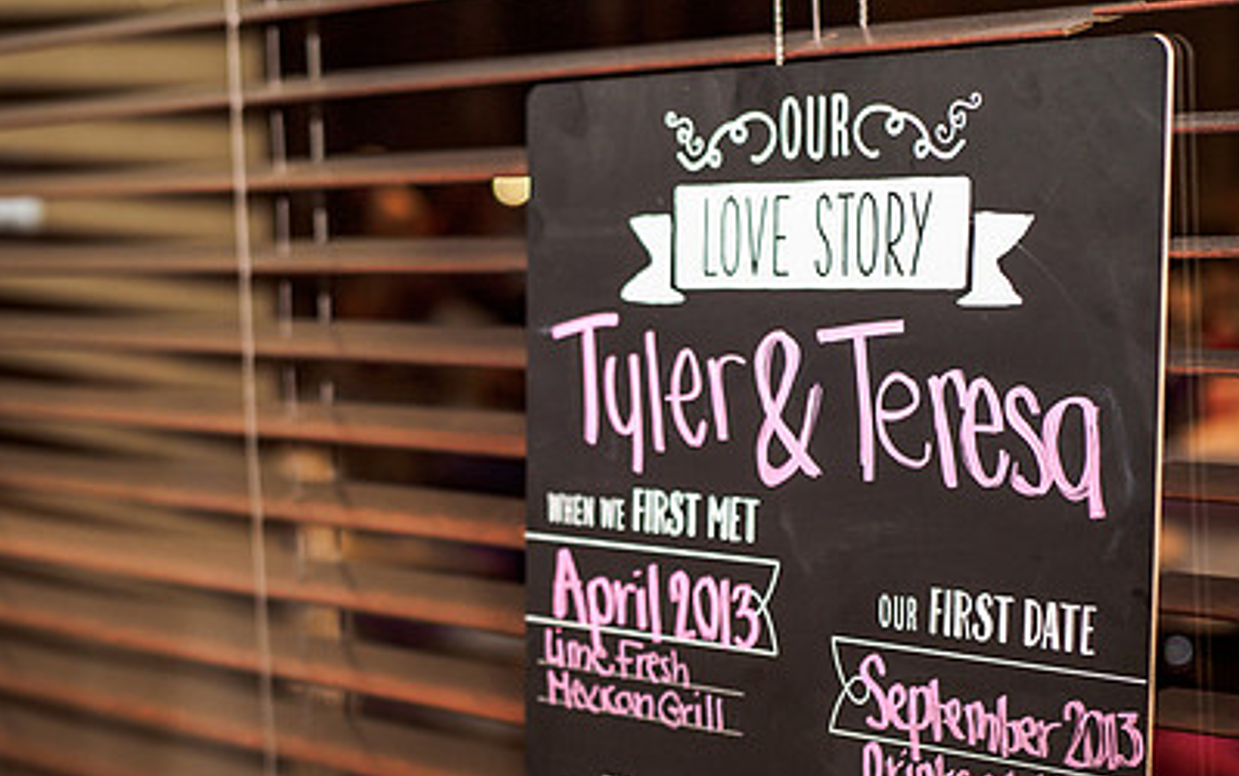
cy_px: 635
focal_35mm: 77
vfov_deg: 16.8
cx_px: 497
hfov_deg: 26.7
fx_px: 2602
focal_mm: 25
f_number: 1.8
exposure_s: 1/160
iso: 200
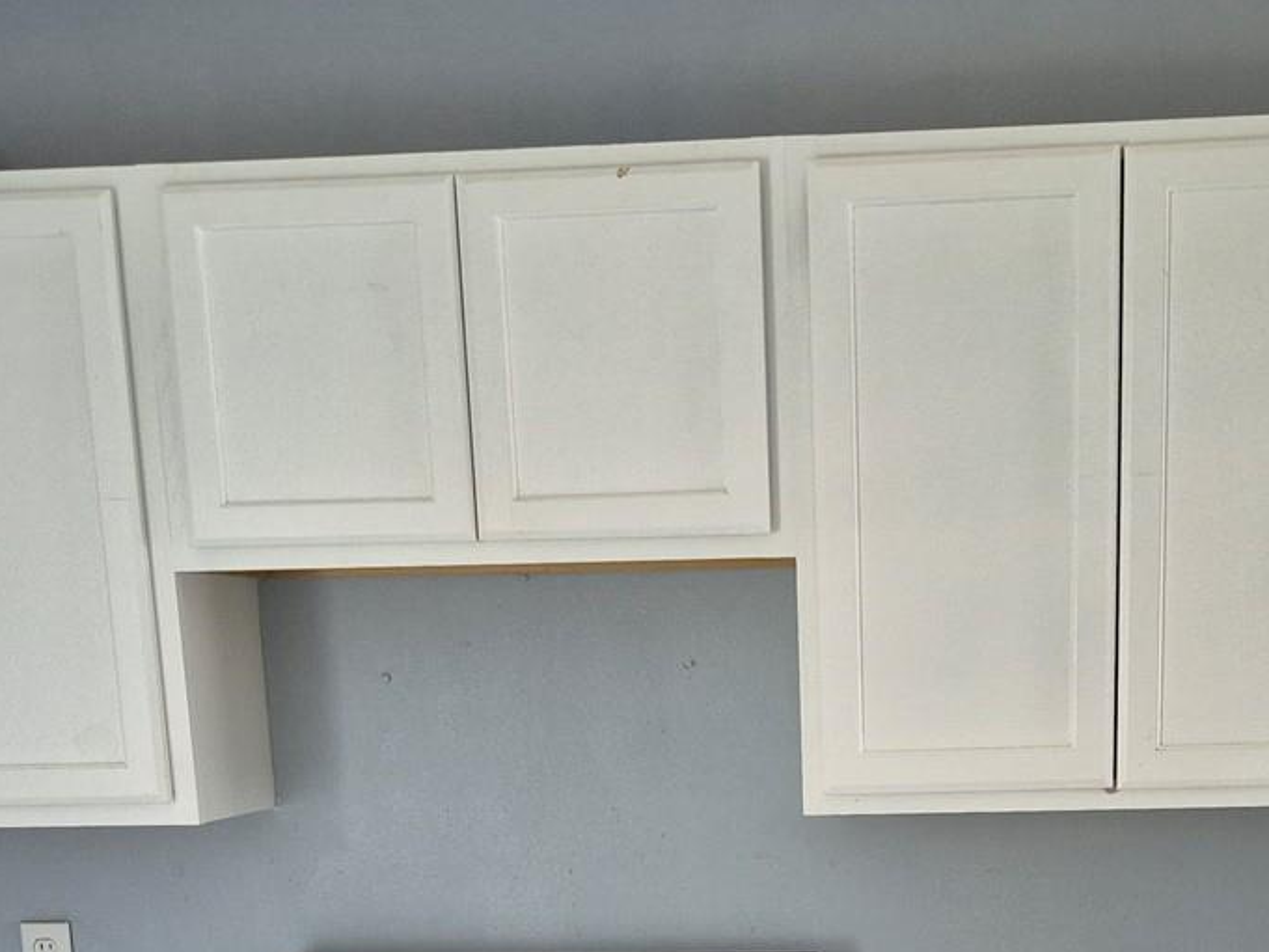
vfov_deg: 24.8
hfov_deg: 35.3
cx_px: 826
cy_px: 1103
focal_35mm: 54
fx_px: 1980
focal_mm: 5.4
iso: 400
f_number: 1.8
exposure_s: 1/120
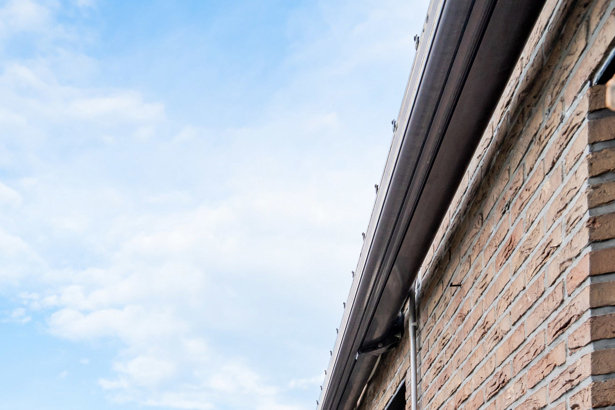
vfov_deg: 26.8
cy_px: 609
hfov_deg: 44.5
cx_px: -11
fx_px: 615
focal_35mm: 36
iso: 100
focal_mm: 12
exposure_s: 1/125
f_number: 6.3
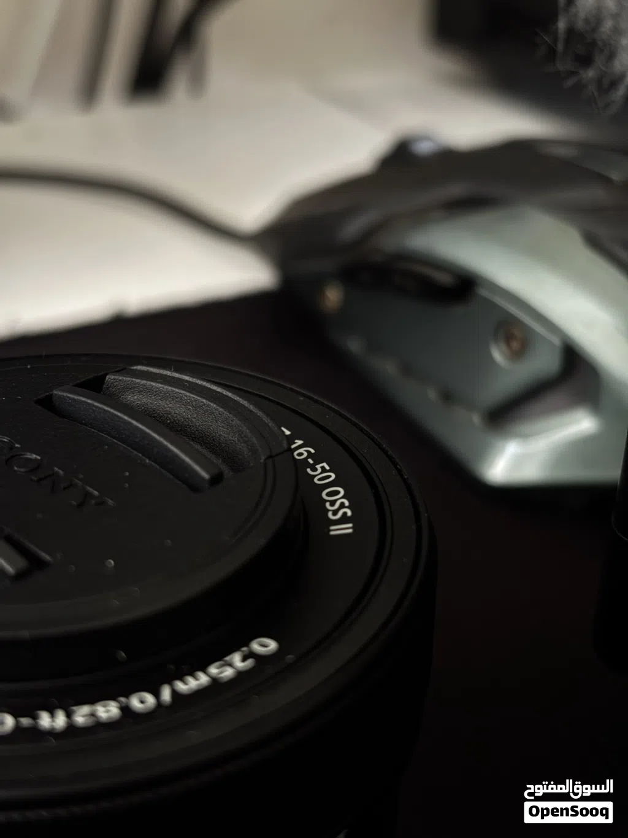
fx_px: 1258
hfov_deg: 28.0
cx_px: 314
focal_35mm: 52
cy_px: 419
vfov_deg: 36.8
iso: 320
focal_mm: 5.96
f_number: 1.6
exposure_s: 1/30
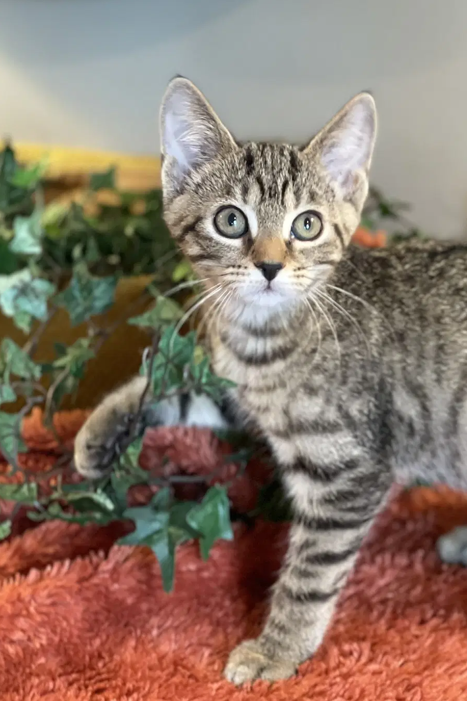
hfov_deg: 17.3
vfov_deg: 26.3
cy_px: 333
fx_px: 1499
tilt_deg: -20.5
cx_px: 467
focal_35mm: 77
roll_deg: +2.4
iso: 250
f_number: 2
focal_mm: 6
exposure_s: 1/40
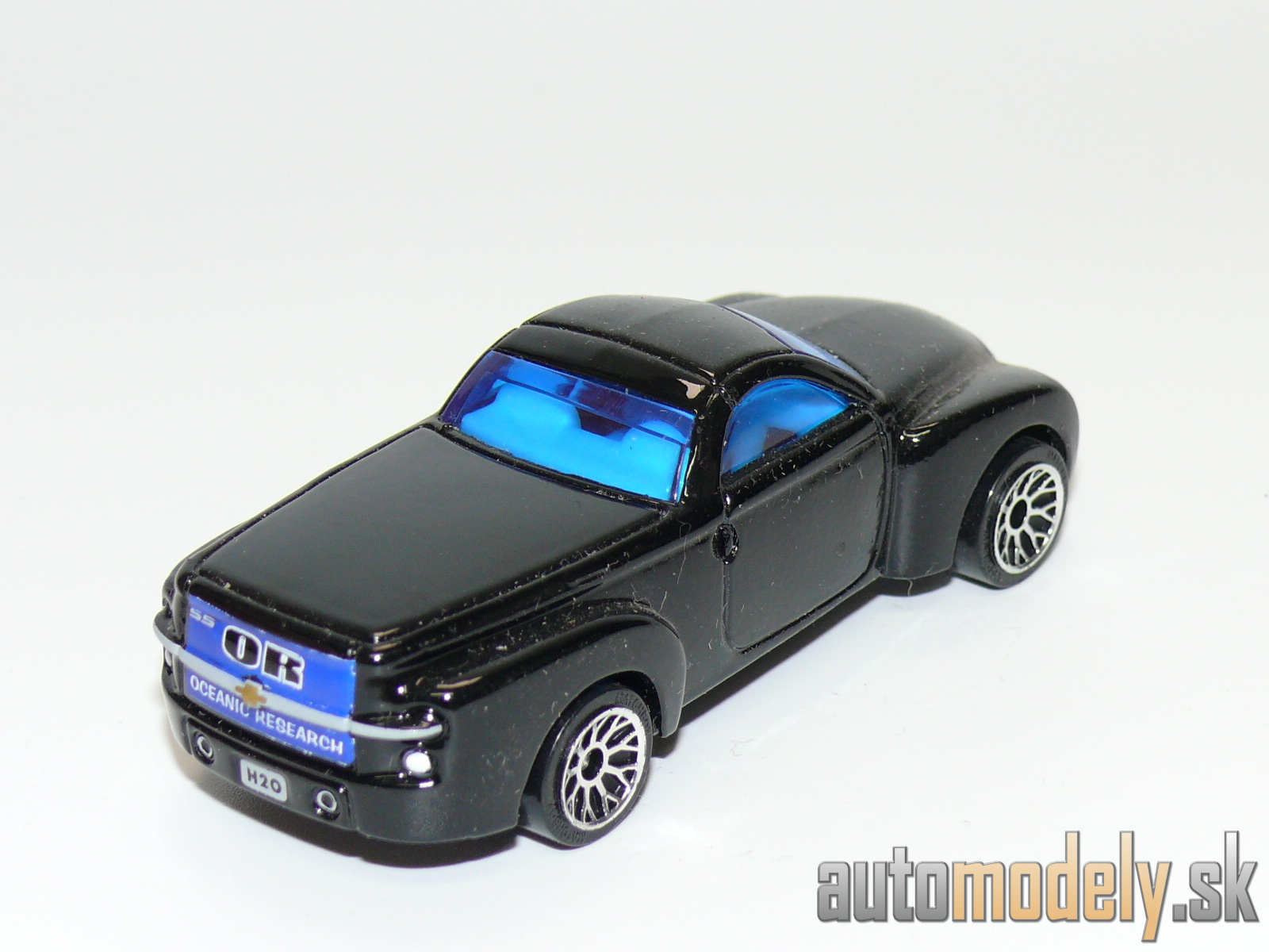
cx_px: 634
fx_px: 3849
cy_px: 476
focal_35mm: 105
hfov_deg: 18.7
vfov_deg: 14.1
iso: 100
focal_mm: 13.7
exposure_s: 1/30
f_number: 4
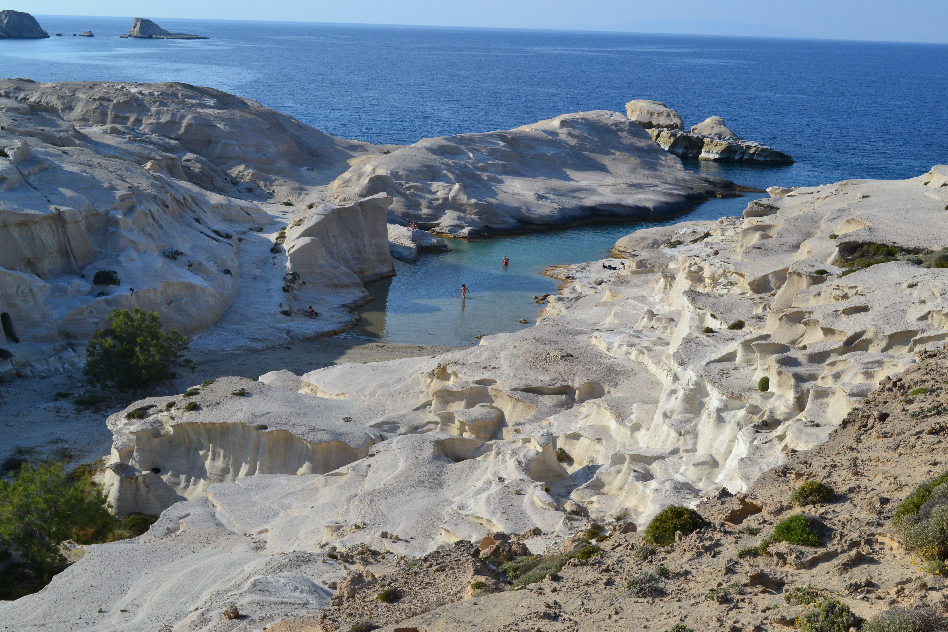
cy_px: 316
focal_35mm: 48
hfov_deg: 41.1
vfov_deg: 28.1
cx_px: 474
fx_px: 1264
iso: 400
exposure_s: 1/400
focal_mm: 32
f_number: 11
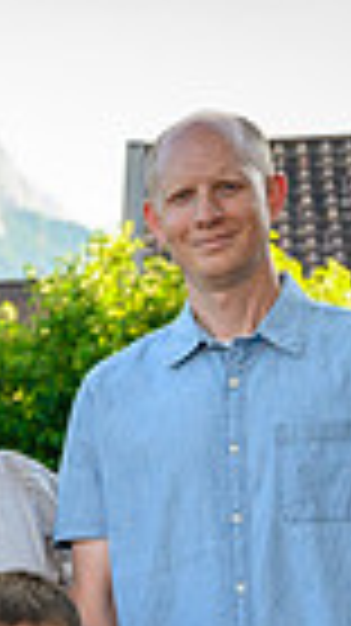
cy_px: 730
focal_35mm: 148
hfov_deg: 7.7
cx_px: -432
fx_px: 2453
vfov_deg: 14.1
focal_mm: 34
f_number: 3.5
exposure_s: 1/640
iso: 400
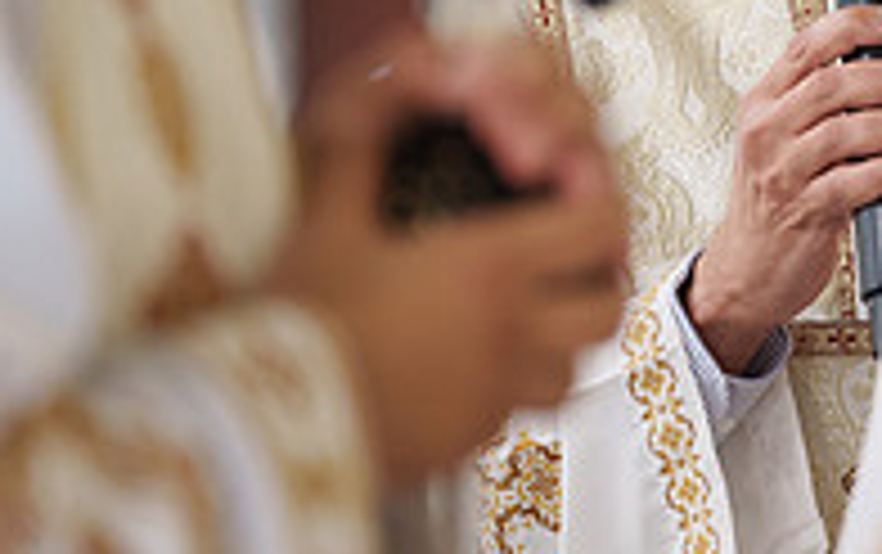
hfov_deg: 4.7
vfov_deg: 3.0
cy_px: -124
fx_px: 10661
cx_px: 918
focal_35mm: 443
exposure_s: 1/125
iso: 1600
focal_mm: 147
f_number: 2.8
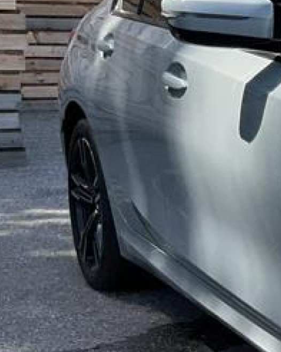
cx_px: 655
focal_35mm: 118
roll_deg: -3.3
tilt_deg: -14.5
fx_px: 1227
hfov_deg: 11.1
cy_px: 289
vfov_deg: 16.2
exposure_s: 1/1121
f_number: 1.8
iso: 16
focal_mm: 3
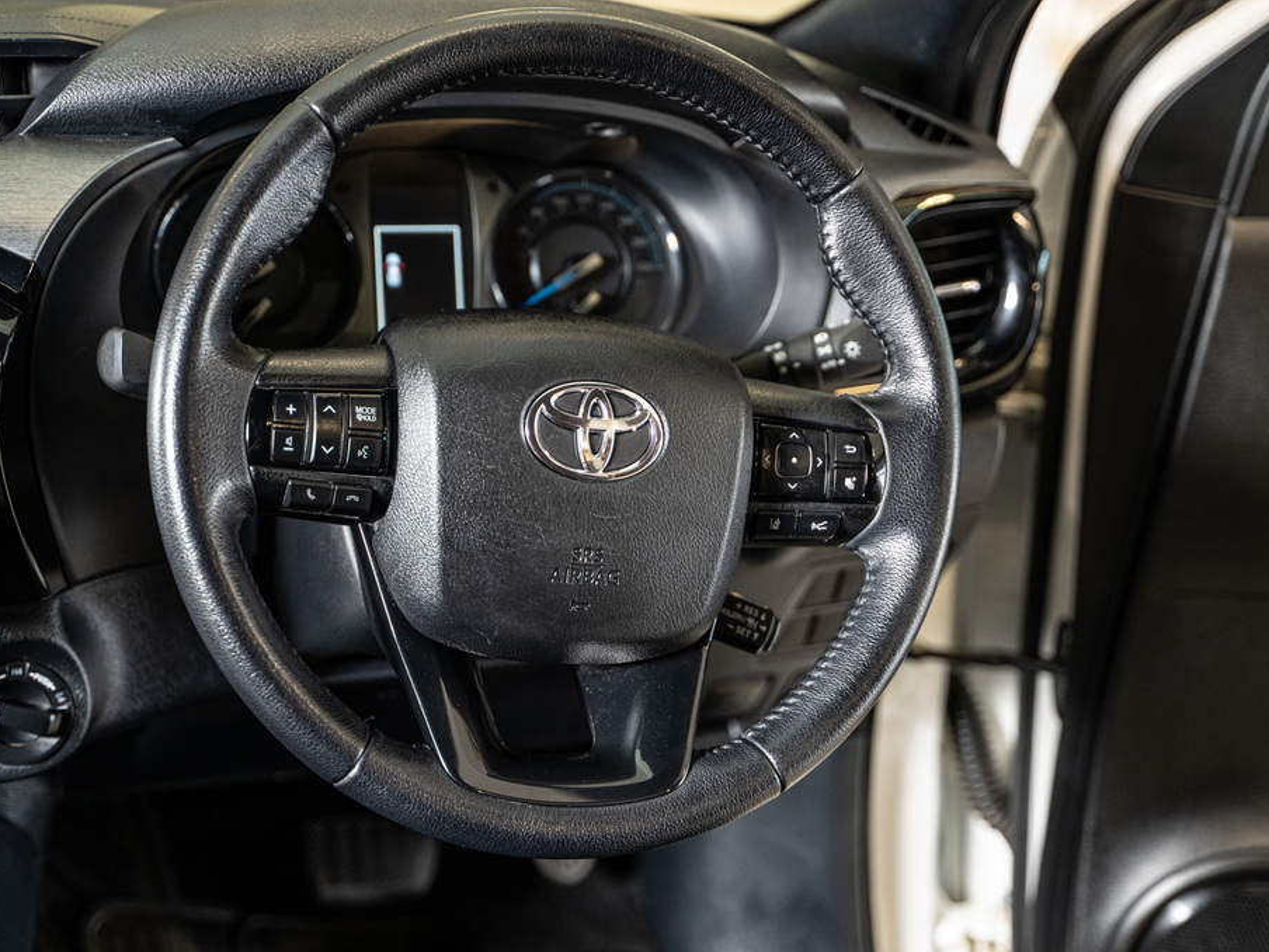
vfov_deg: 23.7
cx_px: 611
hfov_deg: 31.2
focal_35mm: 62
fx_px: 2273
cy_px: 477
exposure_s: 1/200
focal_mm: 57
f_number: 2.8
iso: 1600
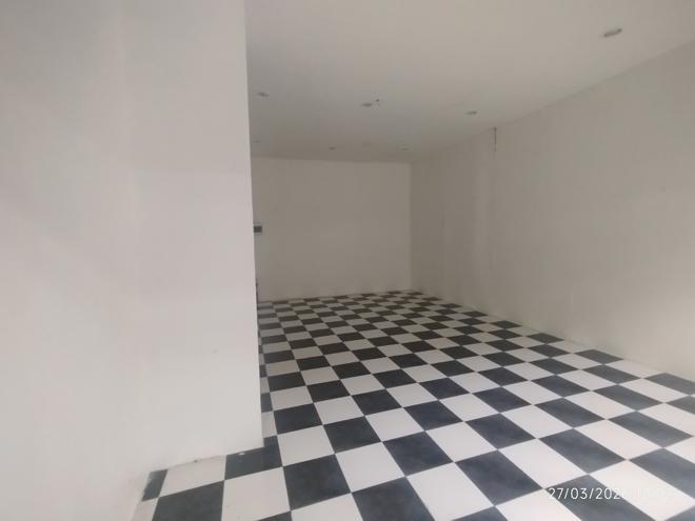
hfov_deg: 98.2
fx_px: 301
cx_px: 348
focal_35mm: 15
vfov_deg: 81.7
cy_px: 260
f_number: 2.2
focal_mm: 1.65
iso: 500
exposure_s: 1/20
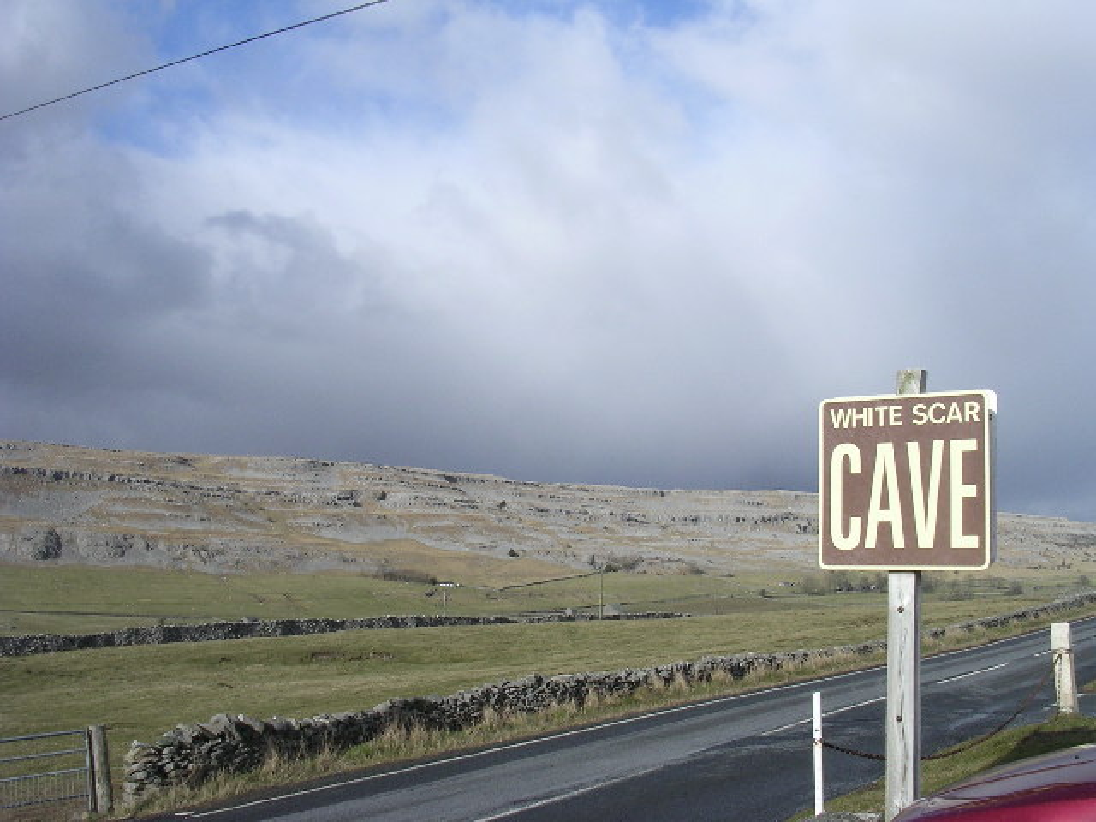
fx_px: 1203
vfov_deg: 37.7
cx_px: 548
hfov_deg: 49.0
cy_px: 411
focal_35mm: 38
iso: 100
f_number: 5.6
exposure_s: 1/332
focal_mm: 5.8
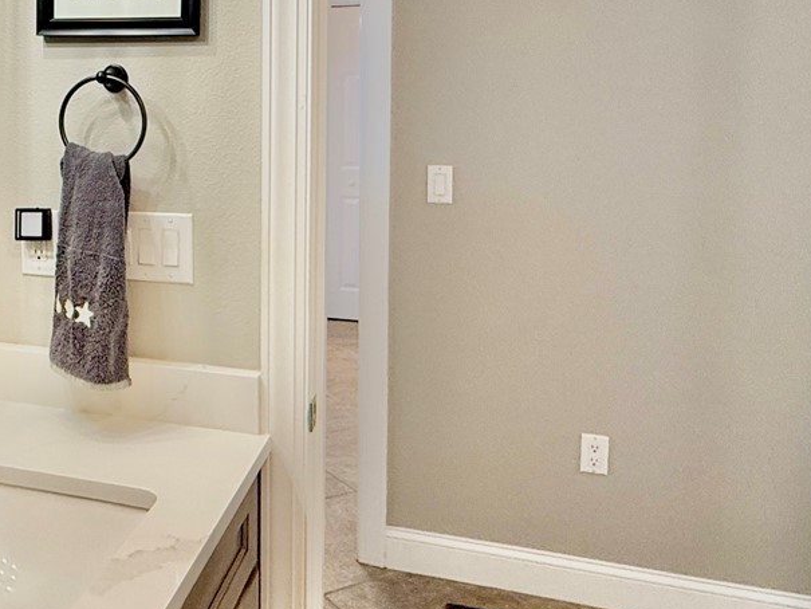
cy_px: 154
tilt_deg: -4.6
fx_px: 867
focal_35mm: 37
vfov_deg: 37.7
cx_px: 166
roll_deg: -0.7
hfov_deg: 47.5
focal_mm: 2.22
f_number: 2.2
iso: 250
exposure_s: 1/120
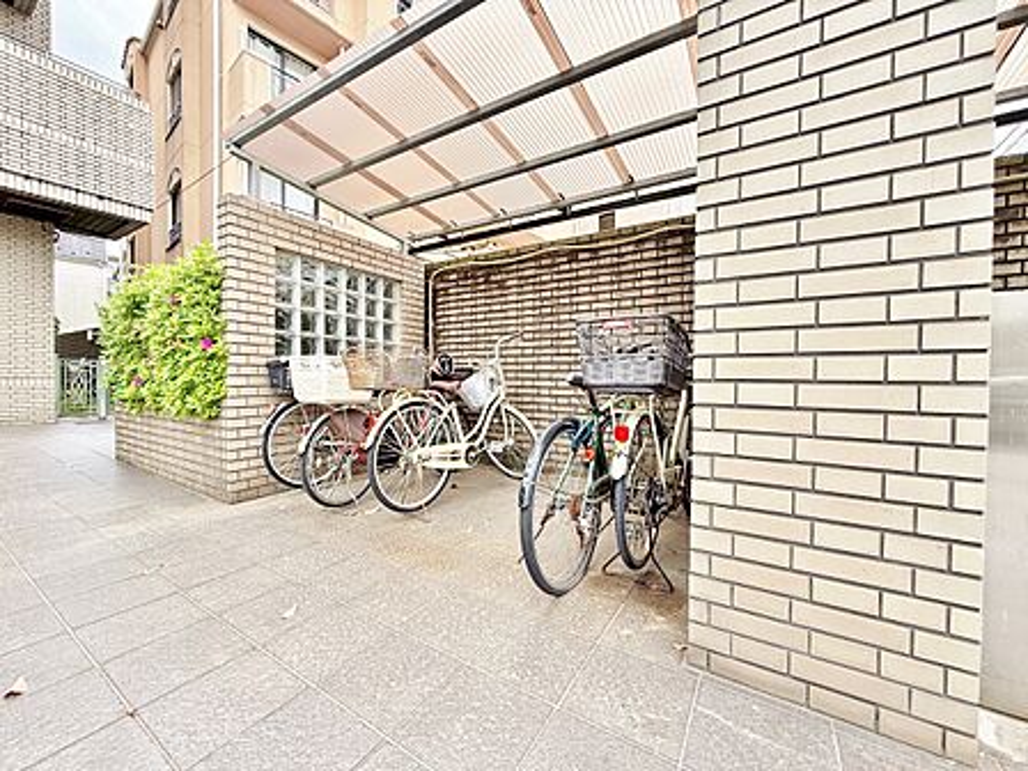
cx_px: 514
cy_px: 386
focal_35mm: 14
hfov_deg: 102.1
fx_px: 416
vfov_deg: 85.7
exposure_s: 1/169
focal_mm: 2.22
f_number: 2.2
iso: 50
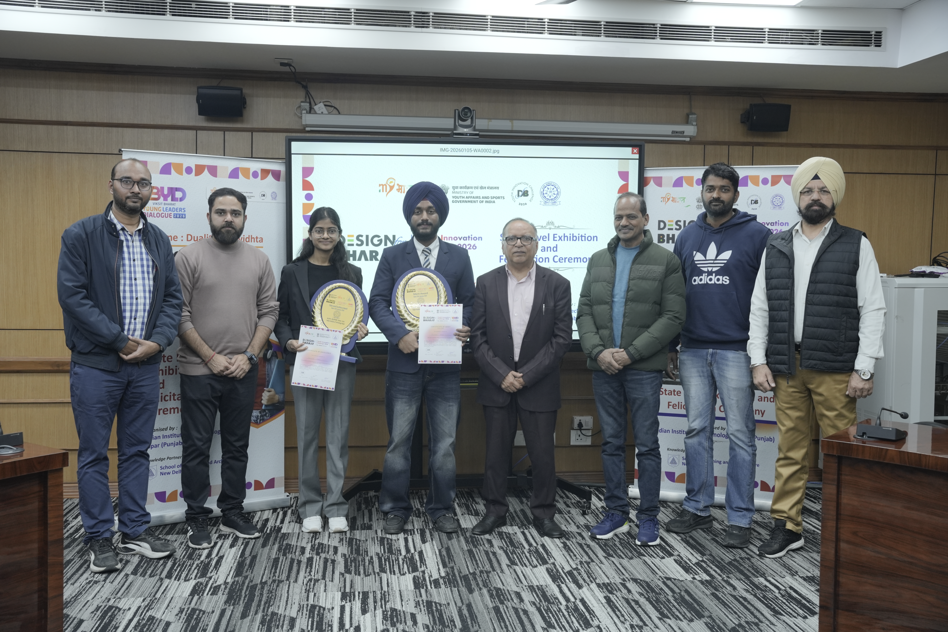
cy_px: 316
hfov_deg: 51.5
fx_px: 982
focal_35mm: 37
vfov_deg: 35.7
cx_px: 474
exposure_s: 1/100
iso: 800
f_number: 5
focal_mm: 37.3
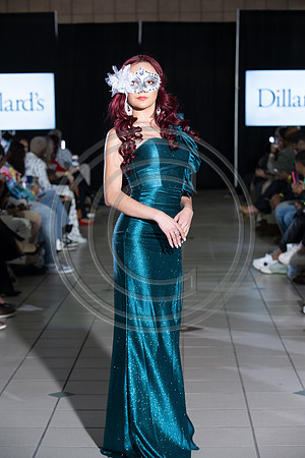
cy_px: 229
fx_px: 1144
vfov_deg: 22.6
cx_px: 152
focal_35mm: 90
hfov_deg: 15.2
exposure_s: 1/160
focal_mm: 90
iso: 1250
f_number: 5
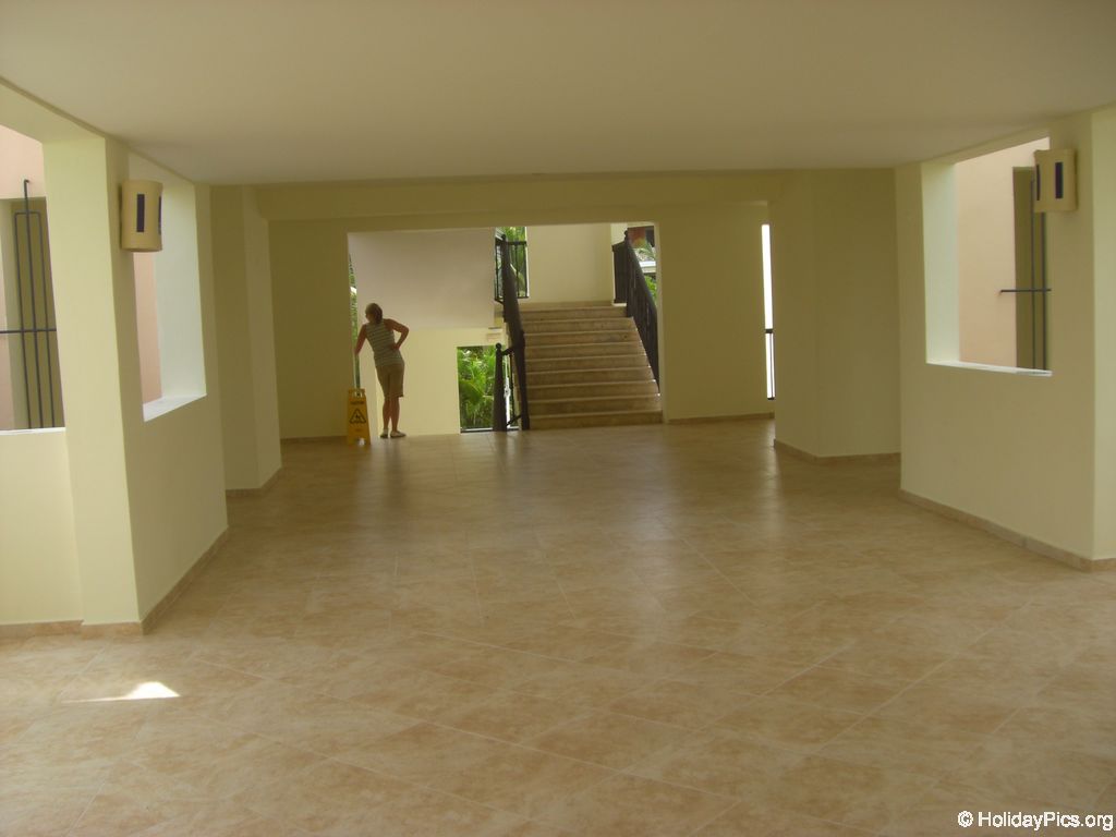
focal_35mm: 38
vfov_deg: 37.7
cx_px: 558
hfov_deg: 49.0
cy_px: 418
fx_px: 1225
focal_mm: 6.2
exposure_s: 1/400
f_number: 2.7
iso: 64
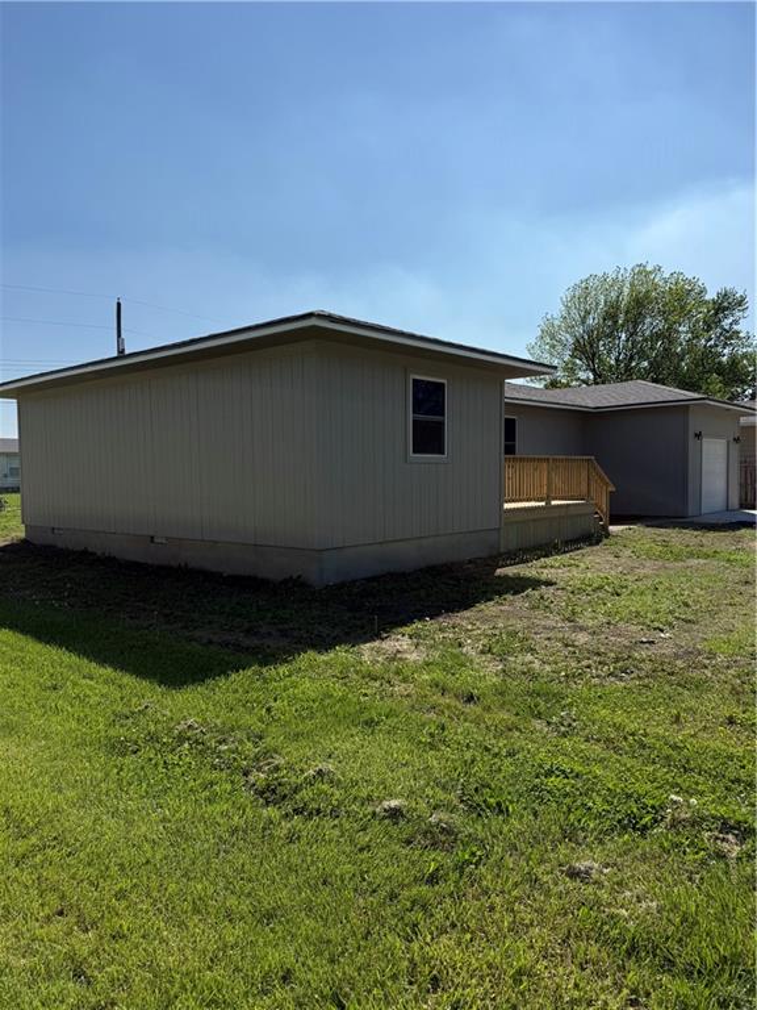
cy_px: 505
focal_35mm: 24
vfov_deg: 71.6
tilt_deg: -3.1
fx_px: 700
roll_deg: +0.0
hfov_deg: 56.8
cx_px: 378
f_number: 1.78
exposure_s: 1/8130
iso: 80
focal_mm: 6.76
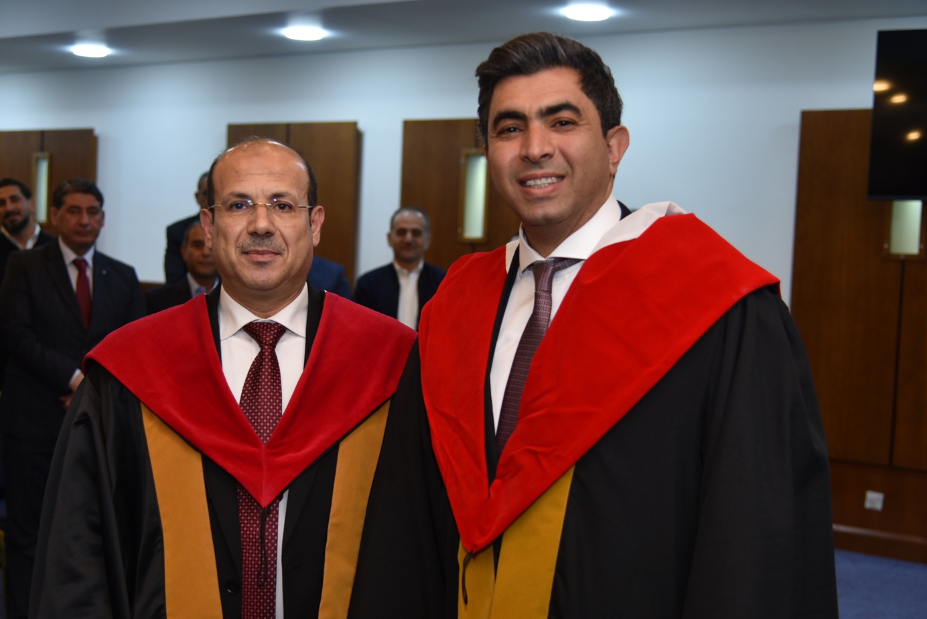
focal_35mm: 52
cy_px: 332
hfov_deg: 38.1
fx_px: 1339
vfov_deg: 26.0
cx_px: 415
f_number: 4
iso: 400
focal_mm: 46
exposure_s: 1/160
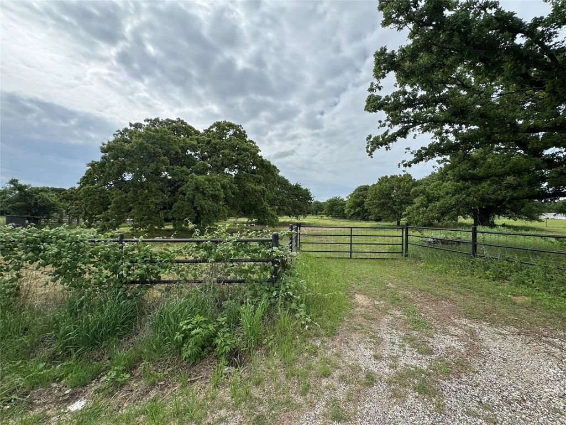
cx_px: 283
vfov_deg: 85.7
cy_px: 212
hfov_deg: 102.1
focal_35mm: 14
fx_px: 229
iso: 50
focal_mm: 2.22
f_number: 2.2
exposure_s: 1/1976
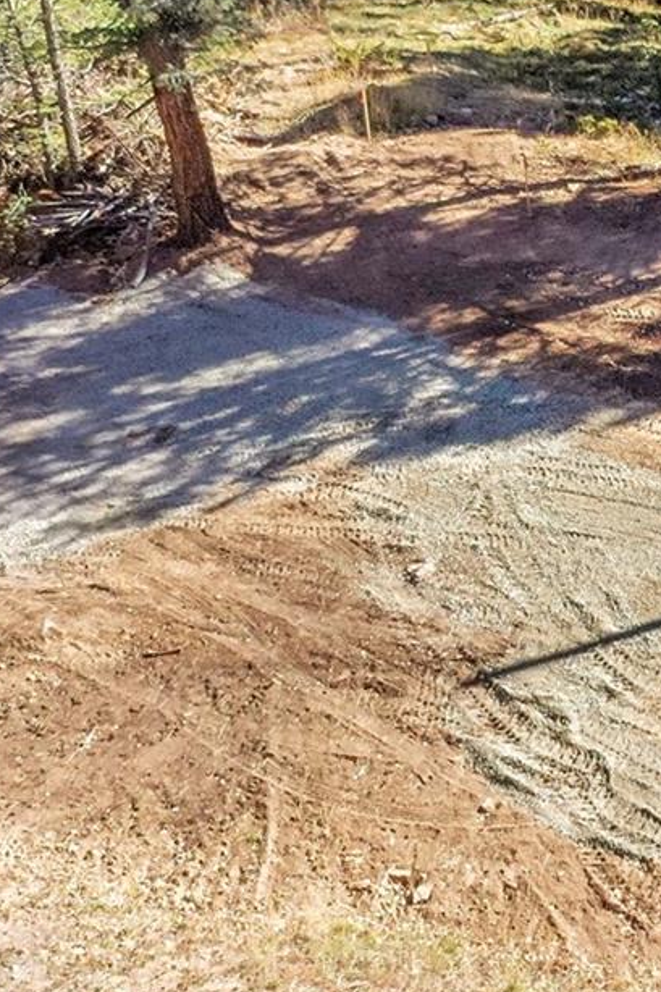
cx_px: 706
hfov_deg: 18.1
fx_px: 2012
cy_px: 375
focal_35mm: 73
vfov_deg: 27.6
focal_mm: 10.26
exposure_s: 1/800
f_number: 7.1
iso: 800
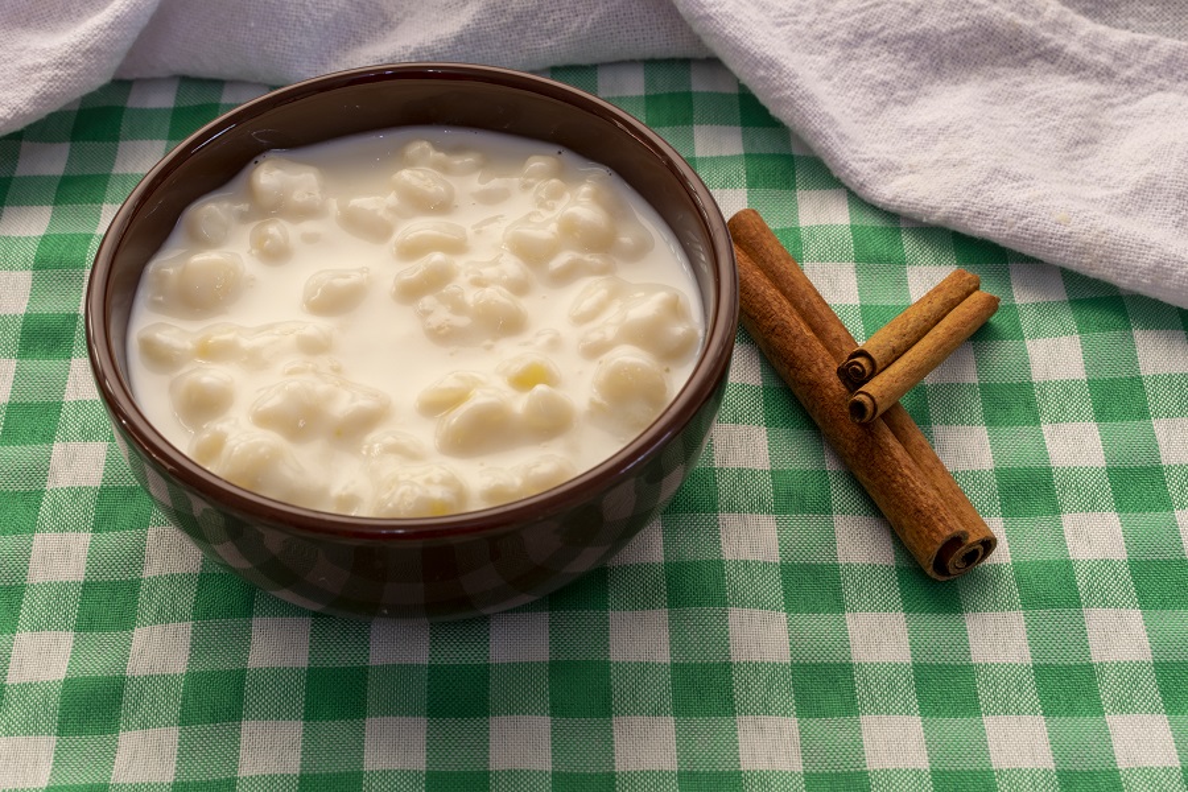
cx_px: 594
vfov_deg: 22.6
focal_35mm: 60
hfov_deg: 33.4
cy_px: 396
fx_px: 1980
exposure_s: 1/3
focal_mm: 40
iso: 100
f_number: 16
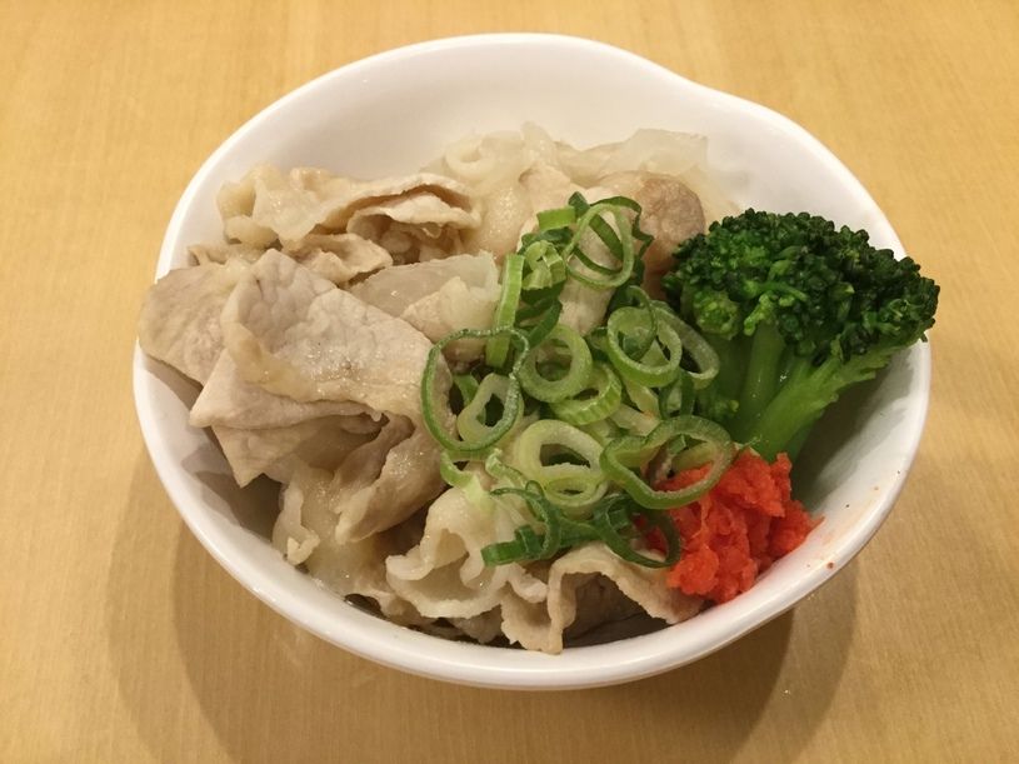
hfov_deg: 58.4
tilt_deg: -56.7
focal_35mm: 31
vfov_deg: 45.4
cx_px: 510
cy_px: 382
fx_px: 912
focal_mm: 3.3
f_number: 2.4
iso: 125
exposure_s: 1/30
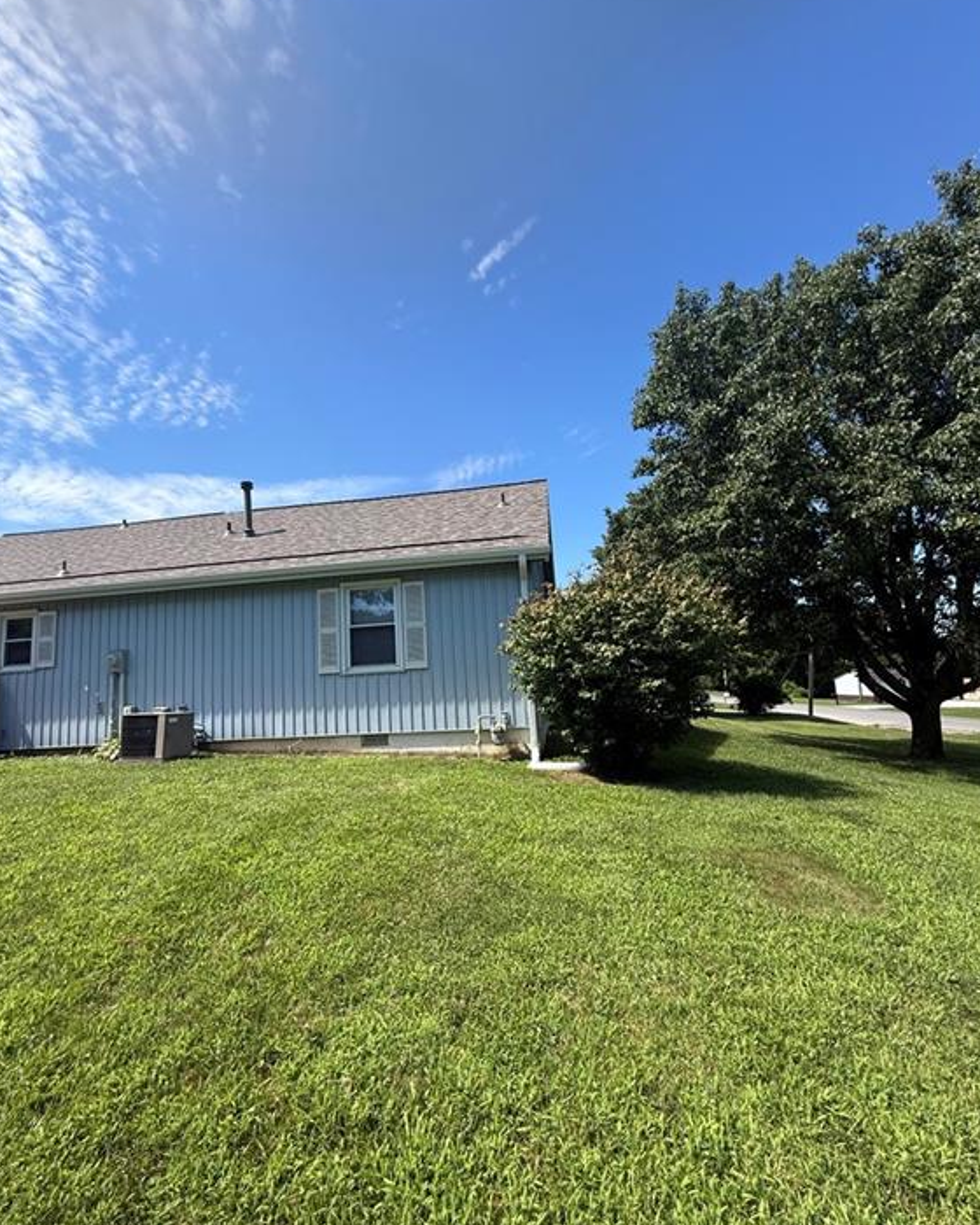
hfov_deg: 84.0
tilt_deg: +7.1
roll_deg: +3.7
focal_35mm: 15
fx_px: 544
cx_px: 494
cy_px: 618
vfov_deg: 96.8
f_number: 2.2
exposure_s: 1/985
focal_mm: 2.22
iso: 50
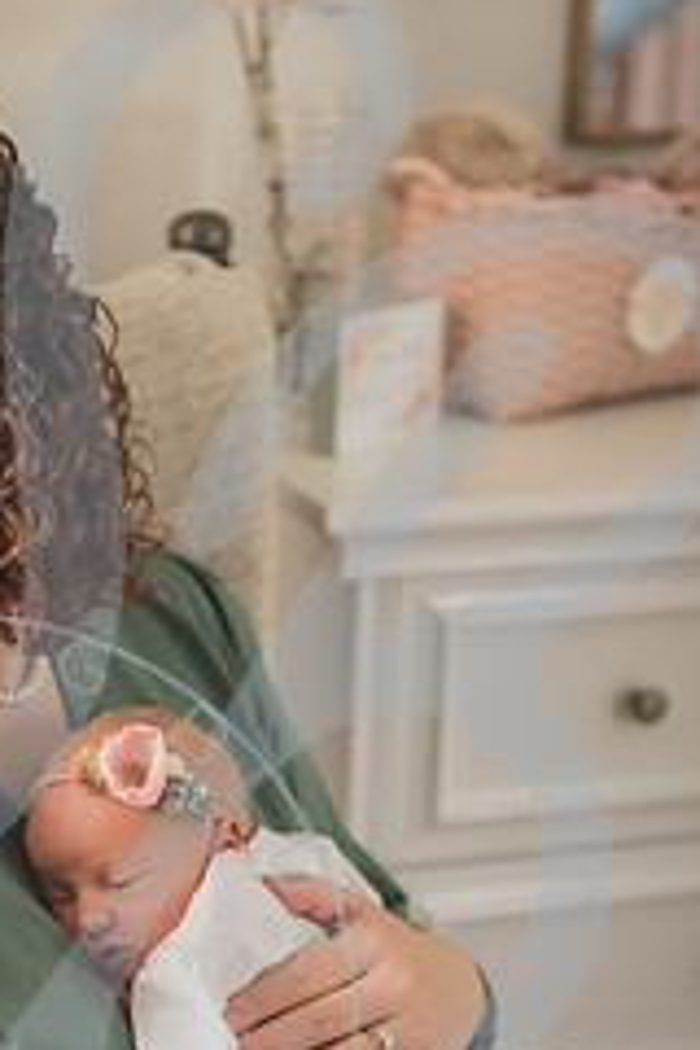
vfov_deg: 22.5
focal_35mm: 90
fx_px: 2625
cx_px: 149
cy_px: 687
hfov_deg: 15.1
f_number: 2.8
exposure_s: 1/125
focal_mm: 48
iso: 2500
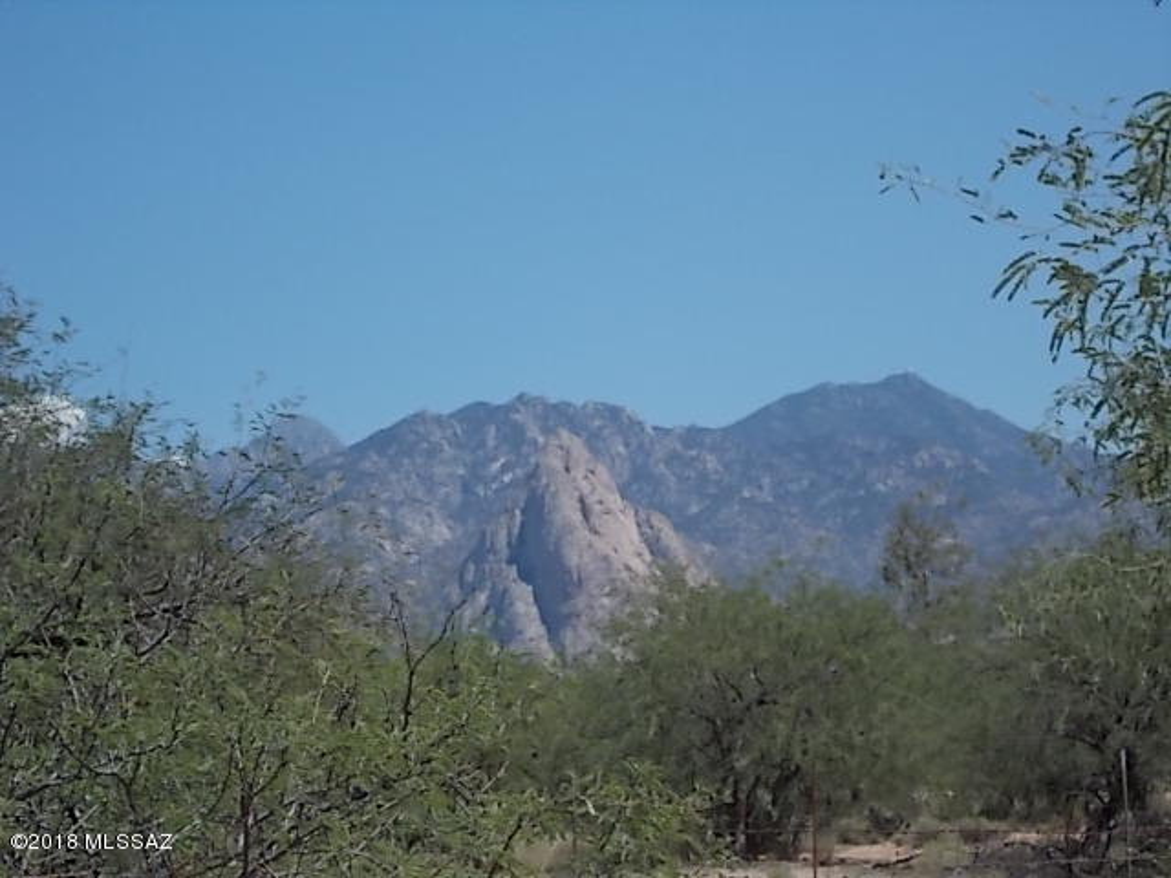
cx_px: 586
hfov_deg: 17.4
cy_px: 439
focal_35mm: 113
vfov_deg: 13.1
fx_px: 3823
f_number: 6
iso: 100
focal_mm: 20.1
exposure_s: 1/500
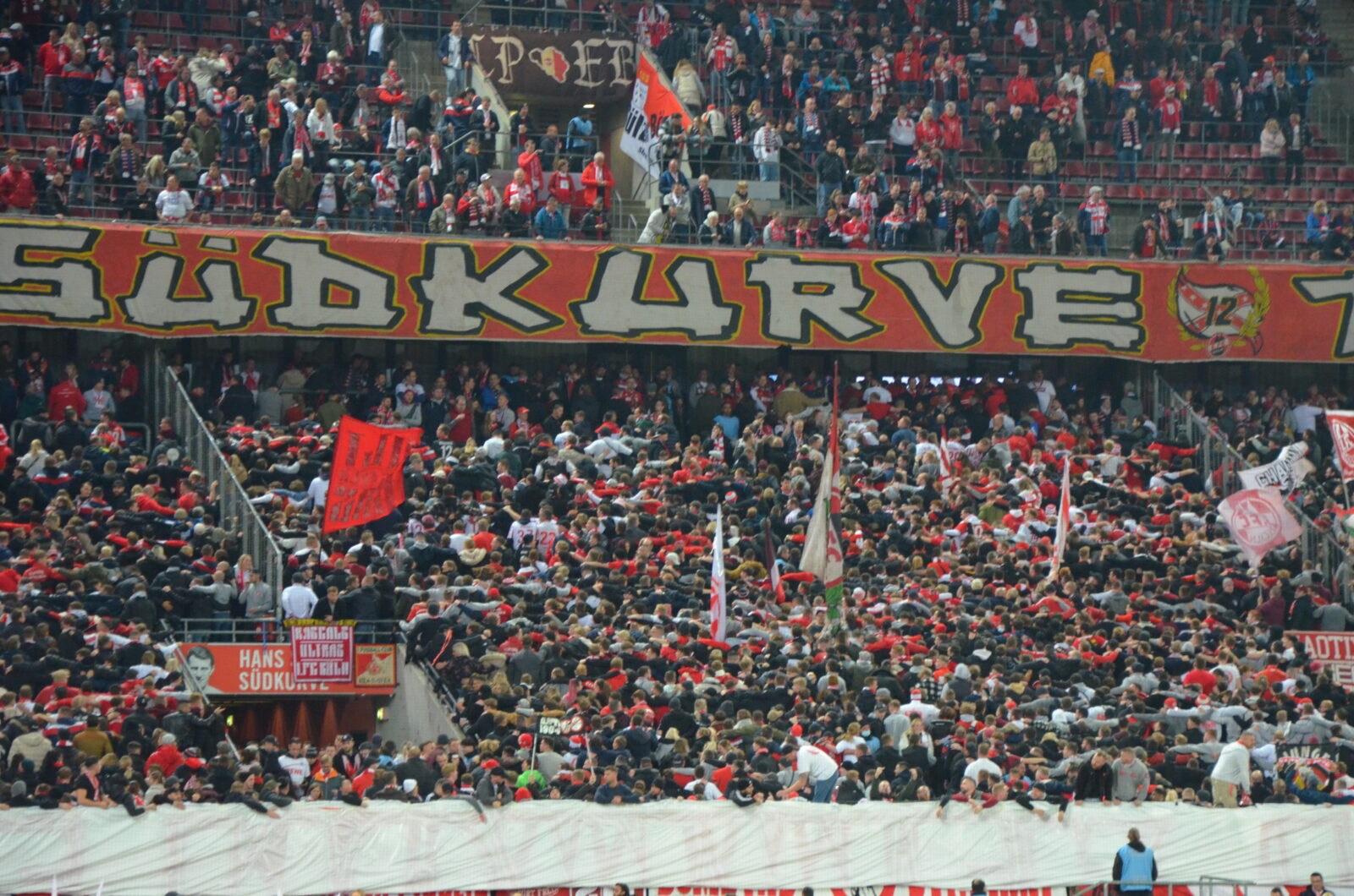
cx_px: 677
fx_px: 5067
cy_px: 448
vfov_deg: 10.1
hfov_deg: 15.2
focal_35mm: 135
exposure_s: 1/125
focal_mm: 90
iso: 2500
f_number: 5.6
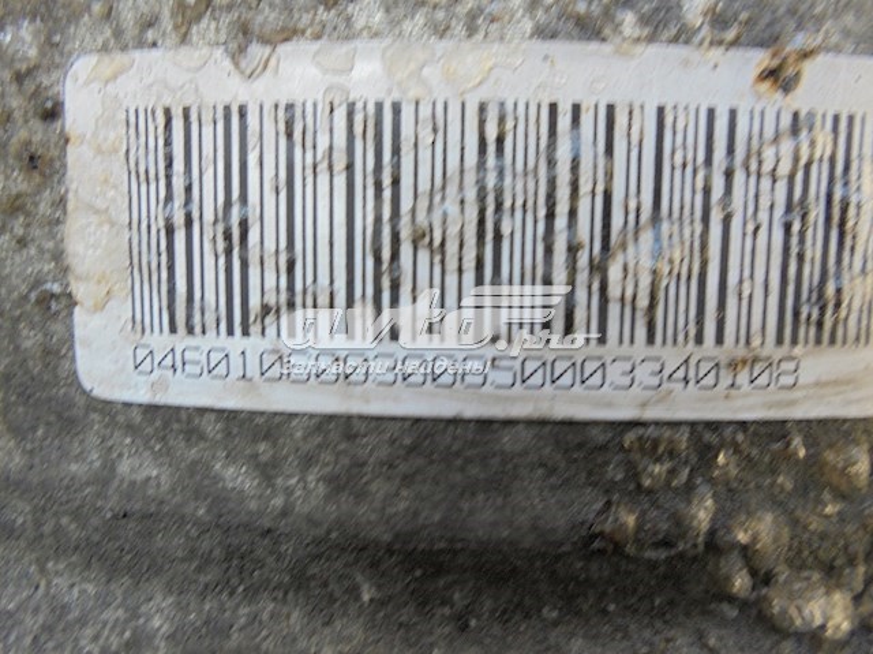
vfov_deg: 53.0
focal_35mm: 26
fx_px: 655
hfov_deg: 67.3
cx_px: 436
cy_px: 327
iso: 100
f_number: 3.5
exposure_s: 1/30
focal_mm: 4.6
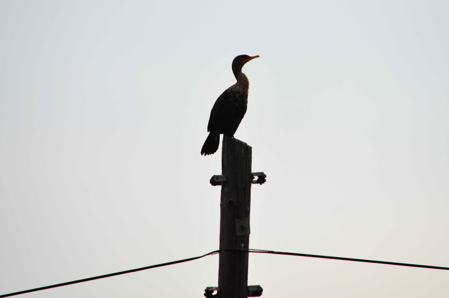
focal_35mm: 450
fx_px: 5607
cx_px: 224
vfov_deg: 3.0
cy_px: 149
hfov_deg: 4.6
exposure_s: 1/640
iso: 100
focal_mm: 300
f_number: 6.3
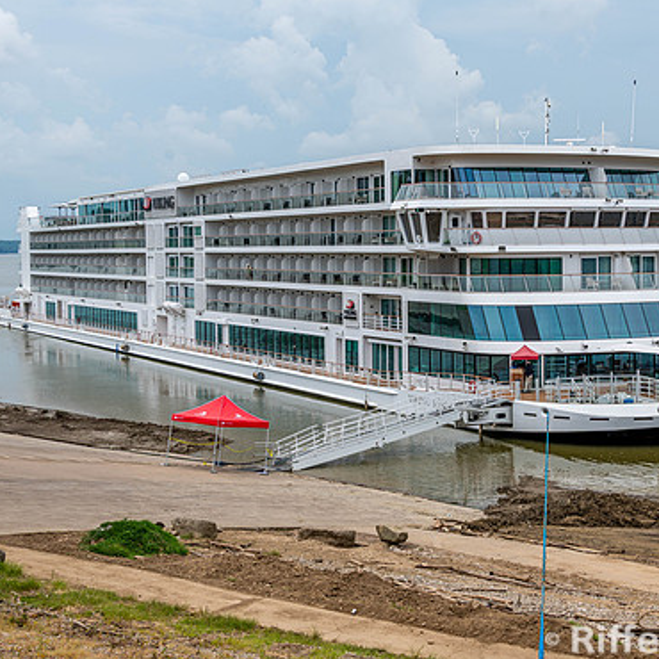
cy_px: 327
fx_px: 1292
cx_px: 426
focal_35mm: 60
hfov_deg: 28.5
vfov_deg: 28.6
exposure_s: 1/160
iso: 64
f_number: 8
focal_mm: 45
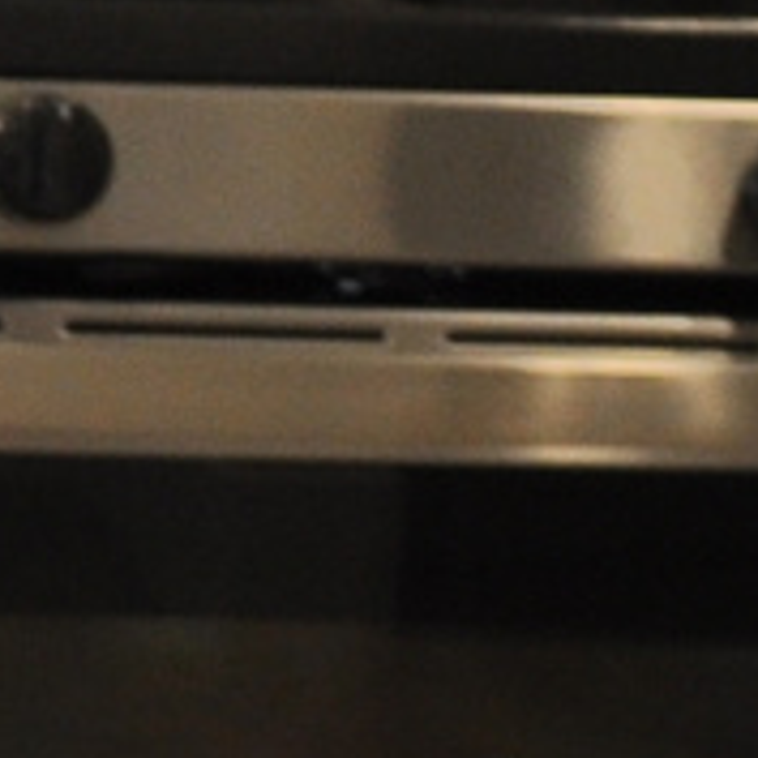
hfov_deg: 5.3
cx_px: -330
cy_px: -158
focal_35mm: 325
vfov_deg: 5.4
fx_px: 8052
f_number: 4.5
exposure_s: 1/80
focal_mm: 22
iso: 400
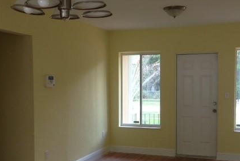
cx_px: 125
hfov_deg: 38.2
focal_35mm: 52
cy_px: 100
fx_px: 347
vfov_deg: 26.0
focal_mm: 4.13
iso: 50
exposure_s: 1/60
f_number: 2.4
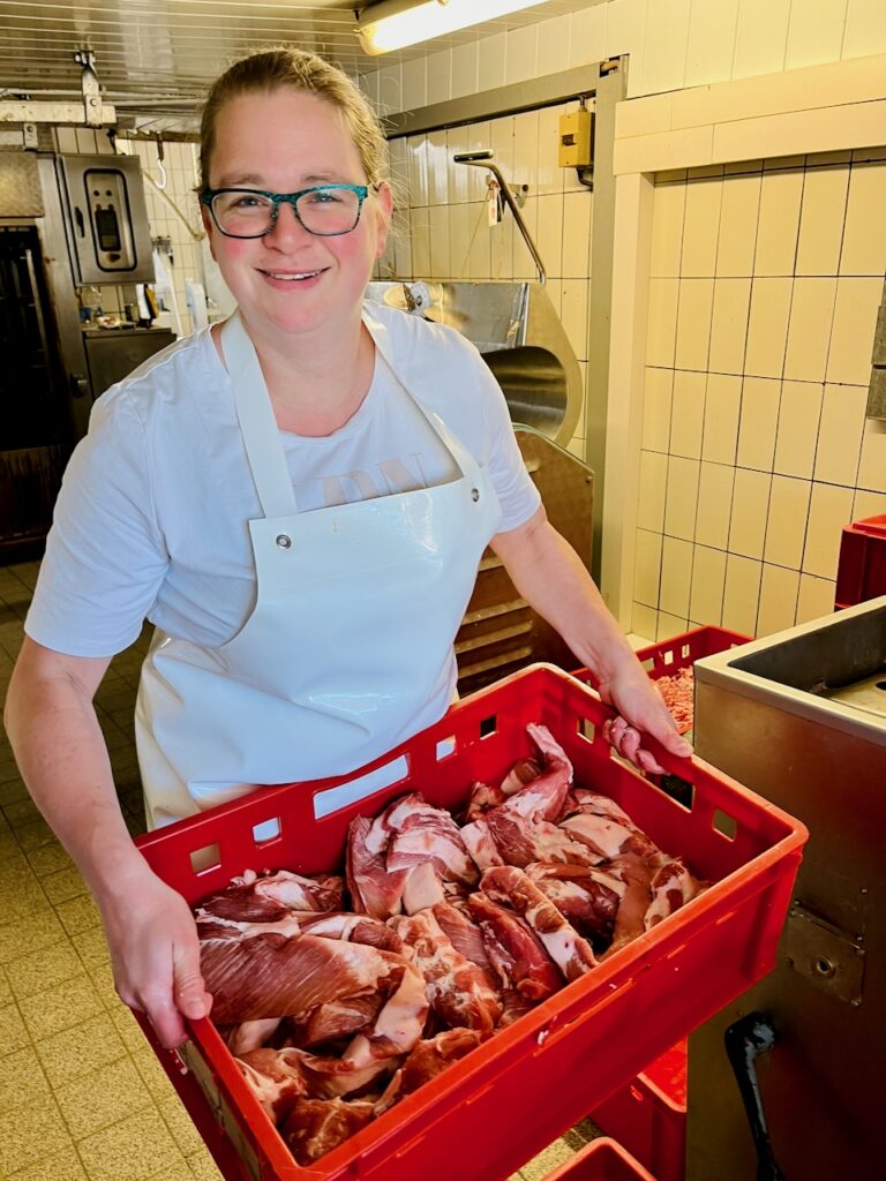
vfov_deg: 67.3
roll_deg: +3.0
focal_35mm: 26
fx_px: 887
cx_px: 443
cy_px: 590
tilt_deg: -21.6
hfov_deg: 53.1
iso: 80
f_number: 1.6
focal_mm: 5.1
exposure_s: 1/50
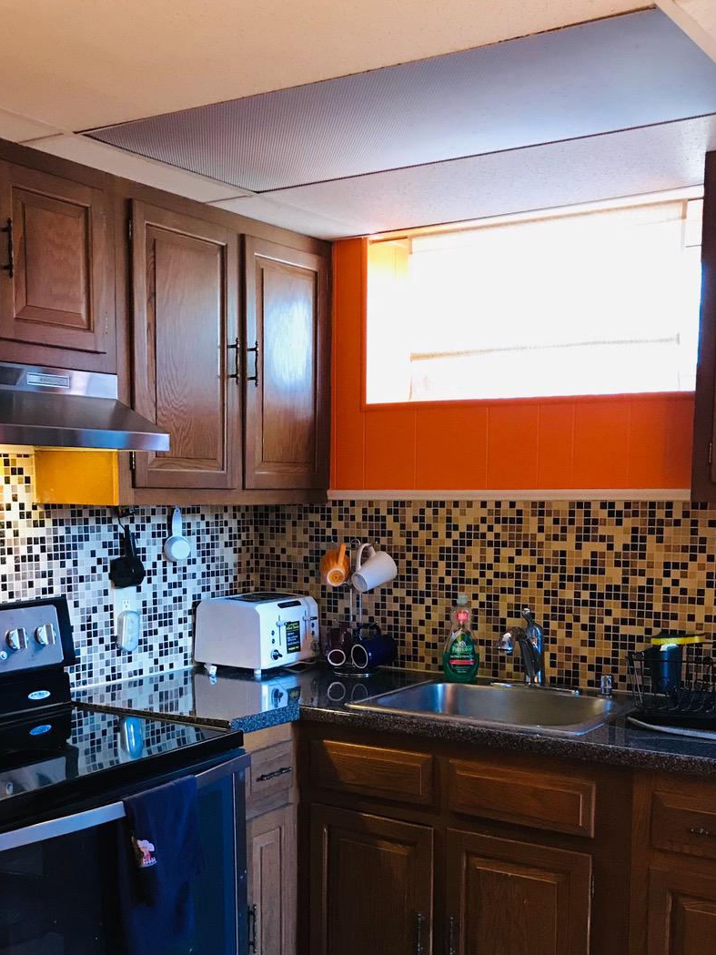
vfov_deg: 45.1
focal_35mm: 41
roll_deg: -0.1
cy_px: 634
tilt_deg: -7.1
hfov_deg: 35.1
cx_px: 326
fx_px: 1130
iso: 100
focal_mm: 3.99
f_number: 1.8
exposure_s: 1/8
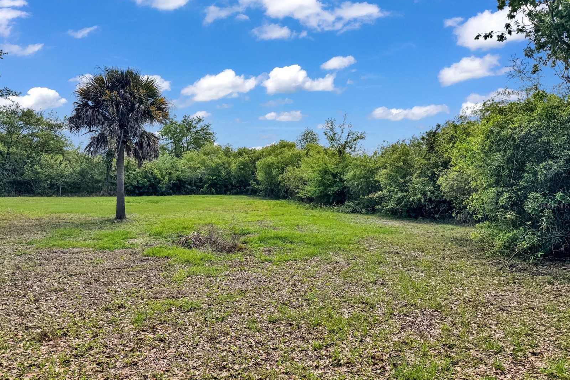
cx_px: 285
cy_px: 206
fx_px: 396
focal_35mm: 25
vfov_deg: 51.2
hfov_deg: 71.5
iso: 80
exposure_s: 1/5000
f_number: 1.8
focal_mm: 6.76
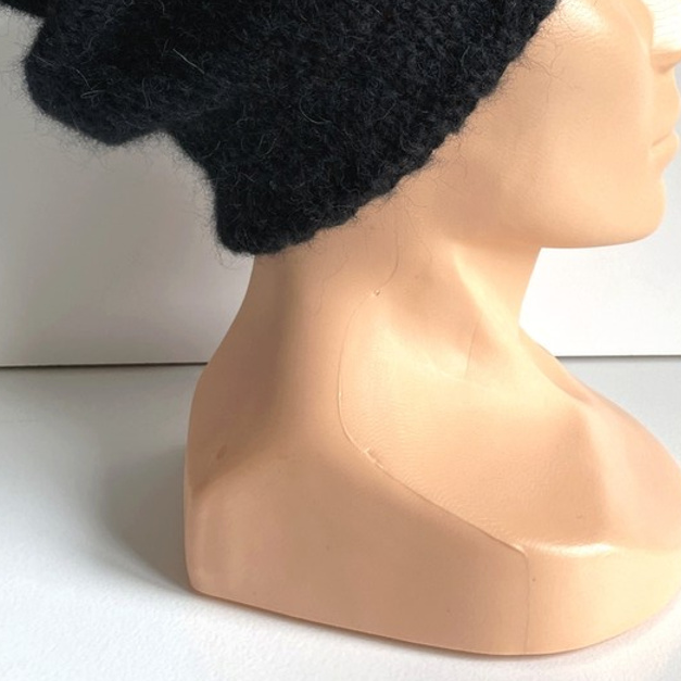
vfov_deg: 36.6
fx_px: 979
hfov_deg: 38.2
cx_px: 395
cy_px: 104
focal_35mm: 44
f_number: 1.6
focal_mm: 4.2
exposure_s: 1/121
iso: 80
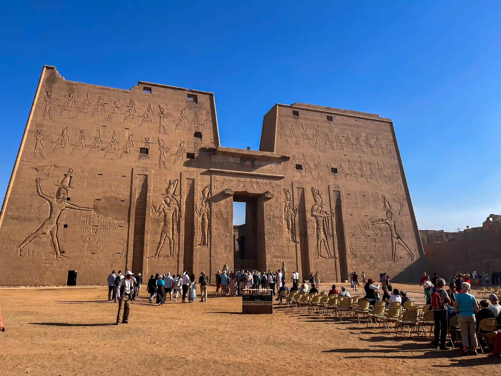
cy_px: 188
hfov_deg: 67.3
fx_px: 376
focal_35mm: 26
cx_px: 250
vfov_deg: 53.1
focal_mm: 5.1
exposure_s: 1/3900
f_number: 1.6
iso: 50
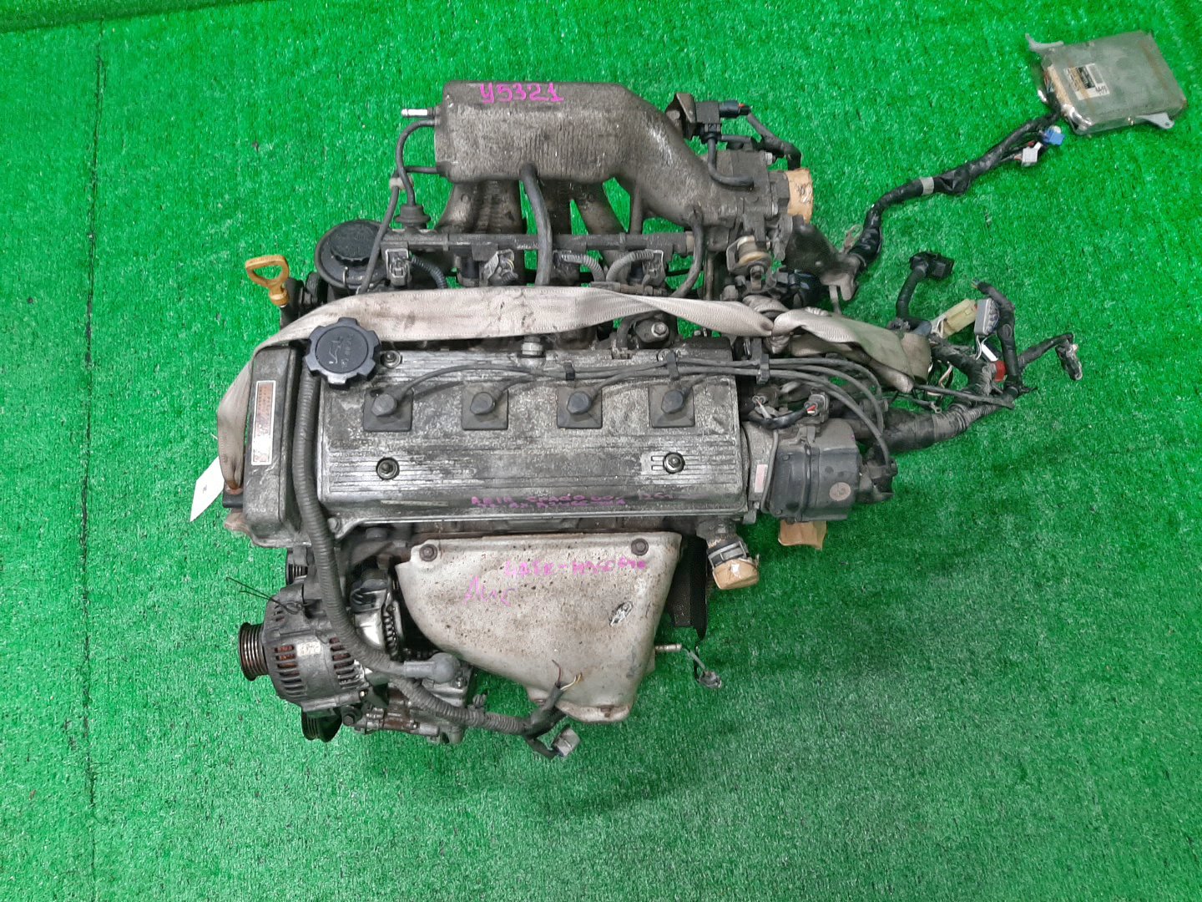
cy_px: 451
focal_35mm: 26
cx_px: 601
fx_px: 903
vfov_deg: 53.1
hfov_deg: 67.3
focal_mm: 3.93
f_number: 1.7
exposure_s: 1/50
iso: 161
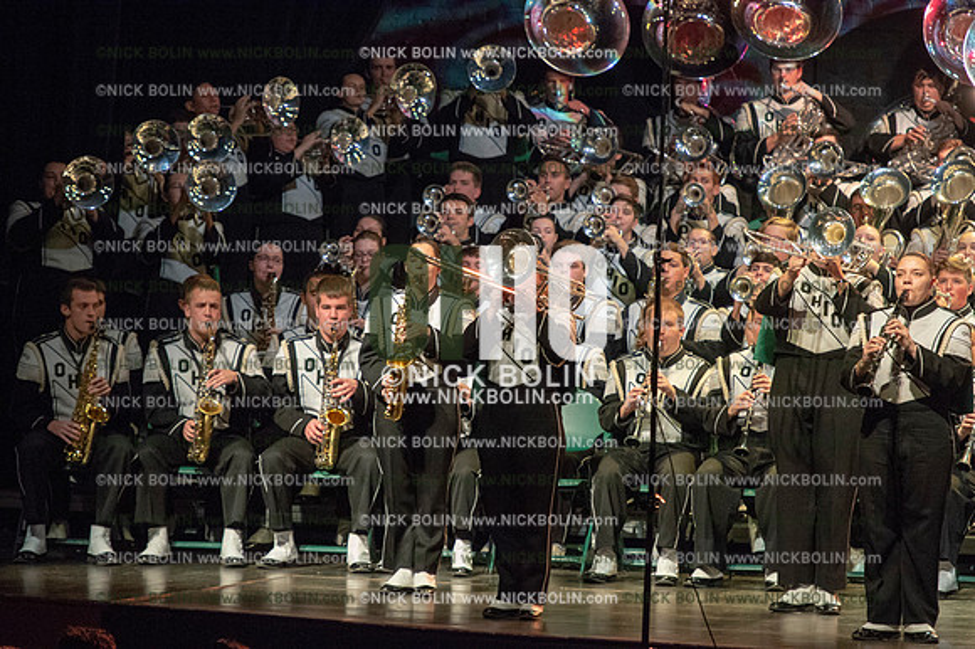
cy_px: 324
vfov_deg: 5.7
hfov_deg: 8.6
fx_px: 6496
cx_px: 488
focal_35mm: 240
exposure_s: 1/250
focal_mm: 240
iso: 8000
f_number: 5.6
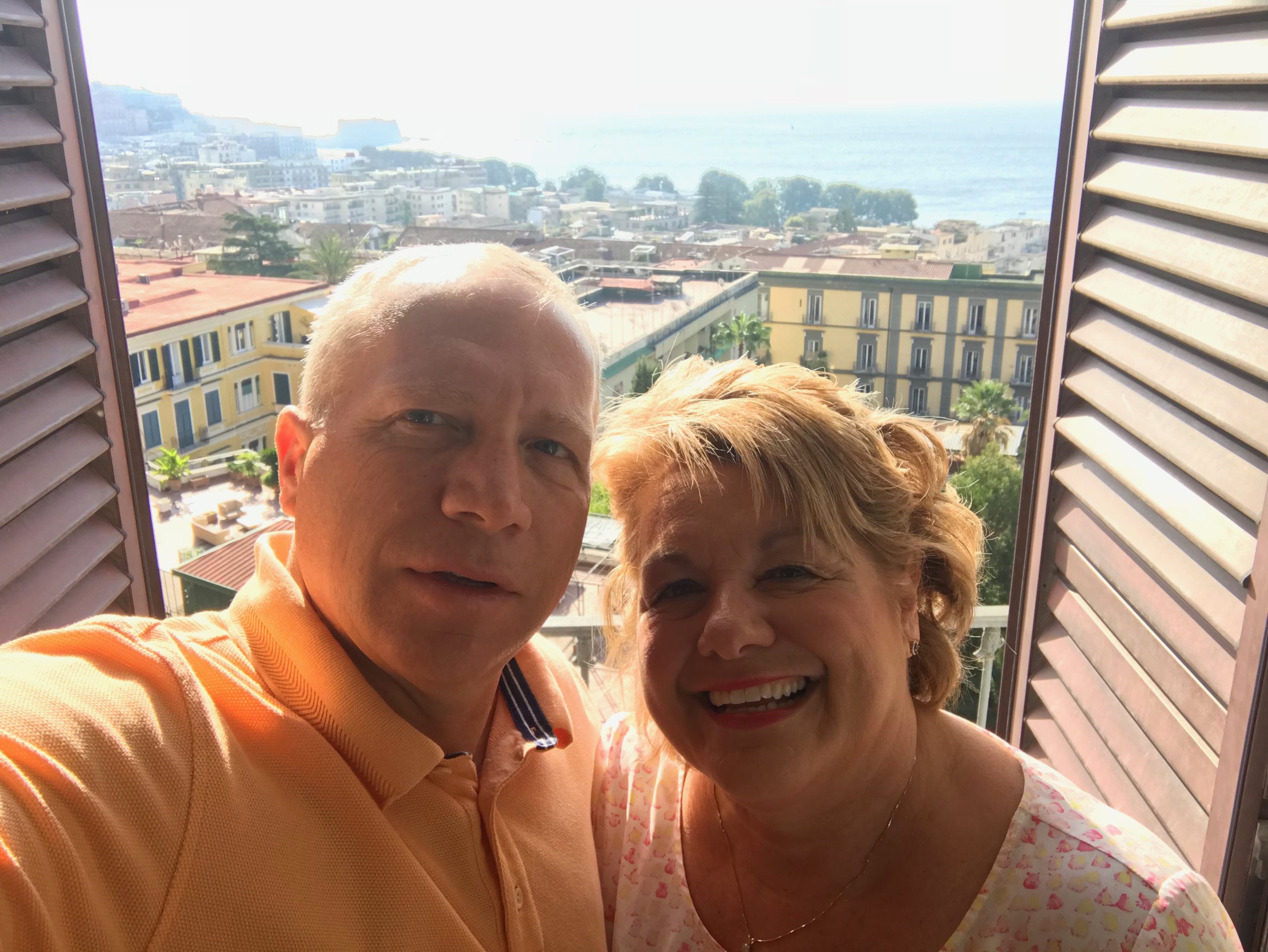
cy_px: 476
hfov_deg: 56.8
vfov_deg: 44.2
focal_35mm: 32
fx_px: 1173
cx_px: 634
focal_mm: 2.87
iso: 25
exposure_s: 1/213
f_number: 2.2
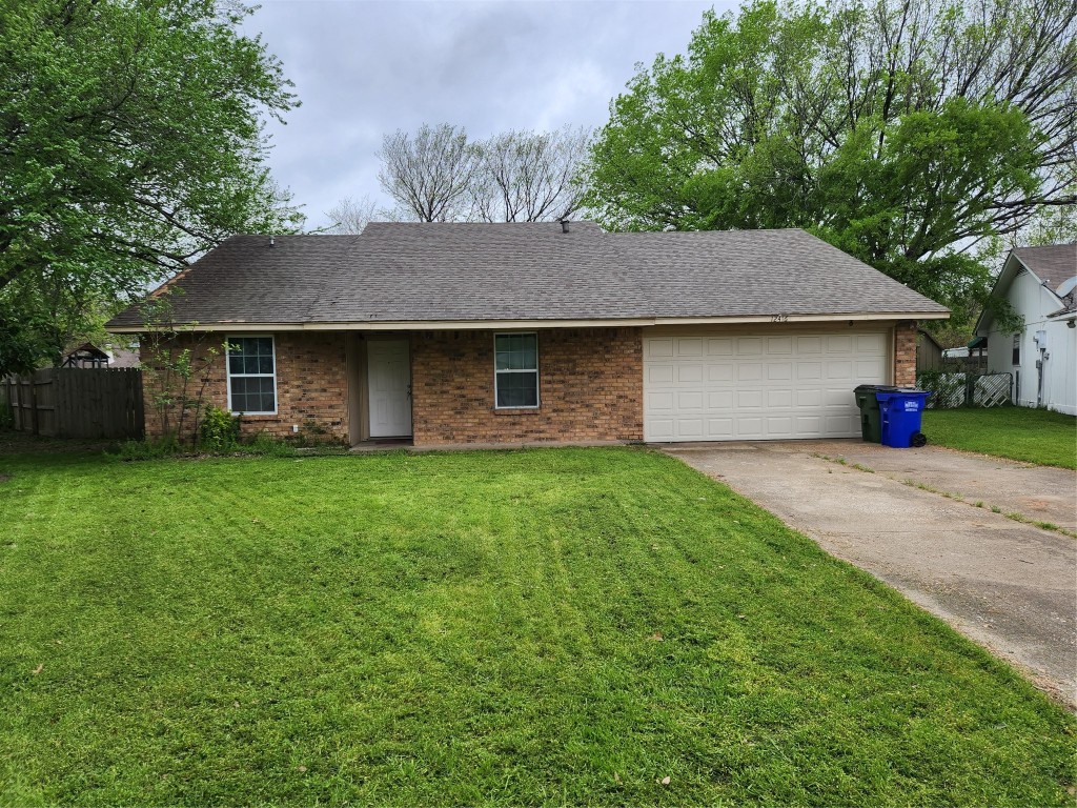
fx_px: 716
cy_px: 404
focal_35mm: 23
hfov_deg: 73.9
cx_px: 538
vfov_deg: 58.9
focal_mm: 5.4
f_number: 1.8
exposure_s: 1/180
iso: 32
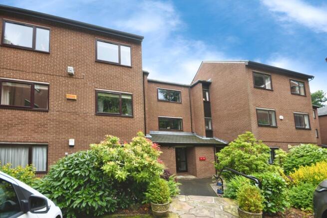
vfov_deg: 77.4
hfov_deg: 100.4
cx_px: 164
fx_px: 136
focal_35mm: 15
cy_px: 109
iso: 400
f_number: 8
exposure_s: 1/200
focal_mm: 10
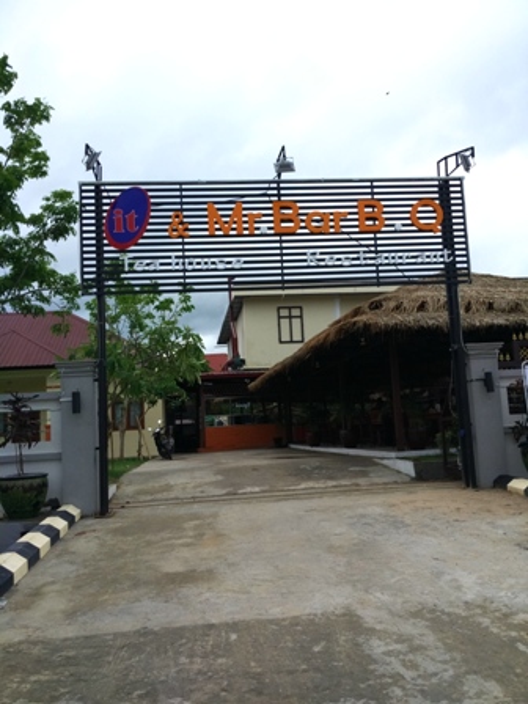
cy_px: 352
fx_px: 610
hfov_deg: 46.8
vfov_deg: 60.0
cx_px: 264
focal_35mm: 30
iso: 100
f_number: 2
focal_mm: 4.12
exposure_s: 1/177
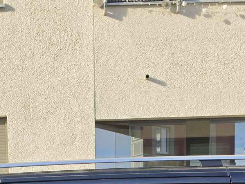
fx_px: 666
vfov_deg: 13.7
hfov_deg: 20.7
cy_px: 354
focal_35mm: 94
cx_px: 55
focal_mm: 6.5
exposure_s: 1/359
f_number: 1.4
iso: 25
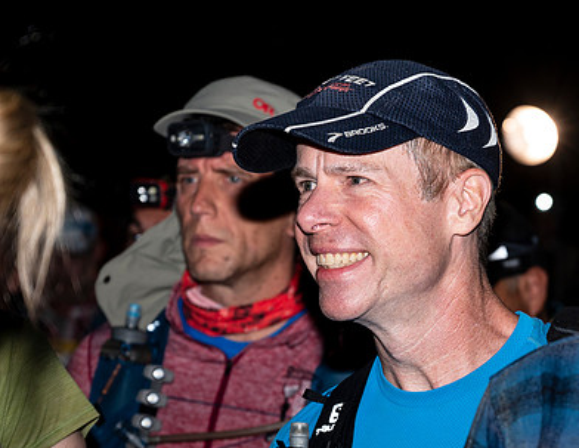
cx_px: 393
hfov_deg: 11.6
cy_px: 262
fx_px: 2841
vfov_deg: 9.0
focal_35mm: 168
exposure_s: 1/200
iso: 320
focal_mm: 70
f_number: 4
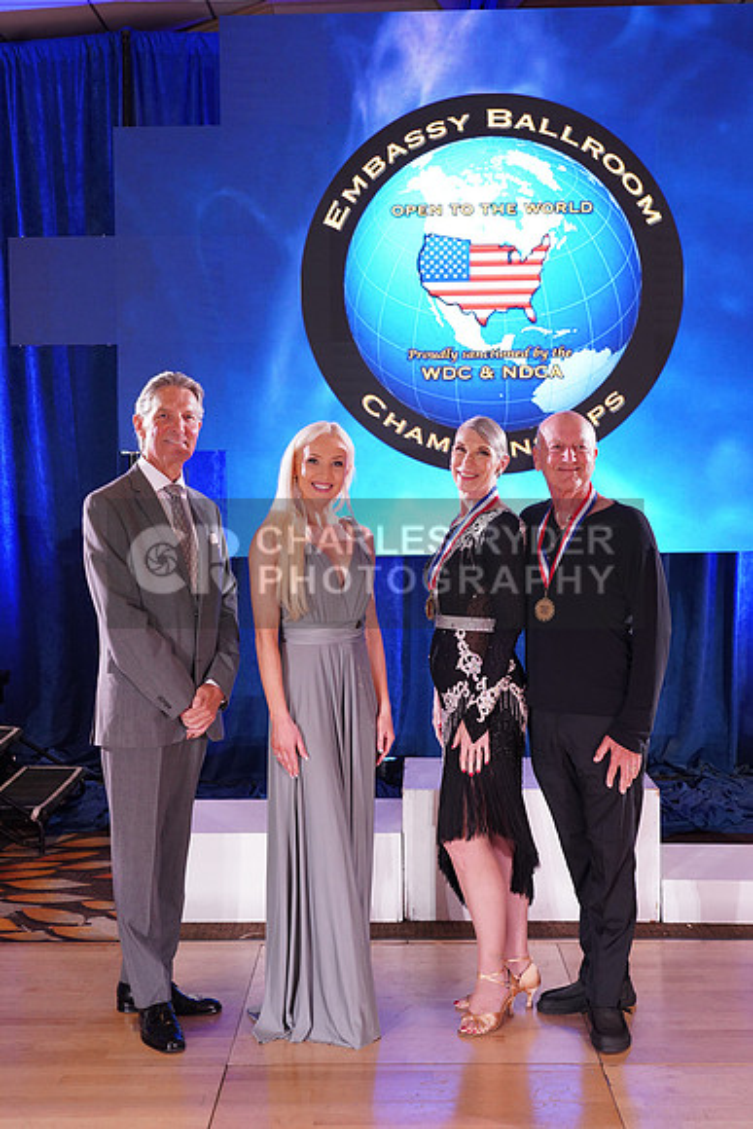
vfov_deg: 46.4
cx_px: 376
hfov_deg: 31.9
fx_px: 1317
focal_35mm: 42
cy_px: 564
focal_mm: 42
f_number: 5
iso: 2000
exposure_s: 1/160
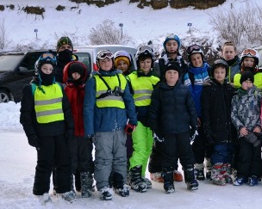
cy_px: 54
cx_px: 265
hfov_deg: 20.8
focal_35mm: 89
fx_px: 690
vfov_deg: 17.2
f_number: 4.2
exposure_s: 1/1000
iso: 500
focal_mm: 30
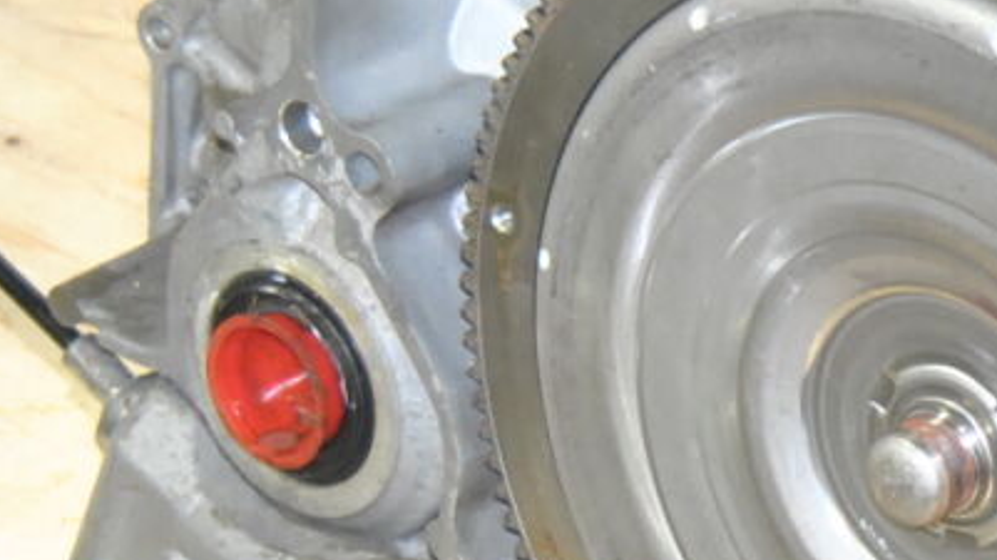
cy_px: 218
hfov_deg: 10.6
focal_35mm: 201
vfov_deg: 6.0
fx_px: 5311
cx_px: 1094
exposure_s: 1/60
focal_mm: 32
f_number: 5
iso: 800
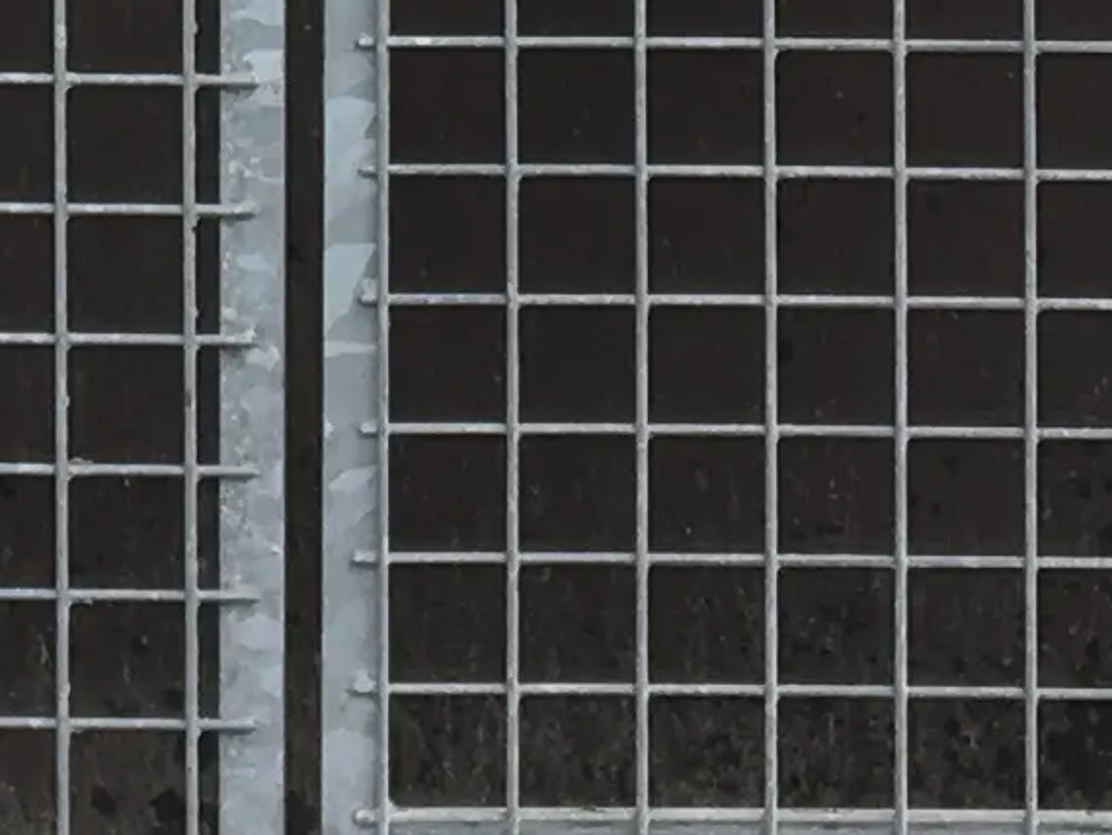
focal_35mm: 205
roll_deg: +1.5
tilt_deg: -10.7
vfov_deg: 6.9
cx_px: 250
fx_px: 6588
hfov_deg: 9.6
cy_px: -1124
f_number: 2.2
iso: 25
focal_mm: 4.15
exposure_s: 1/134
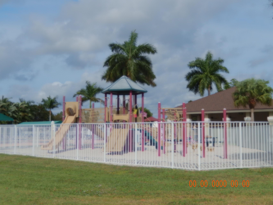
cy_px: 102
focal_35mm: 45
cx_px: 136
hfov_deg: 42.1
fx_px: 355
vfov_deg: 32.2
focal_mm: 8.1
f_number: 8.6
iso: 125
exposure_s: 1/500
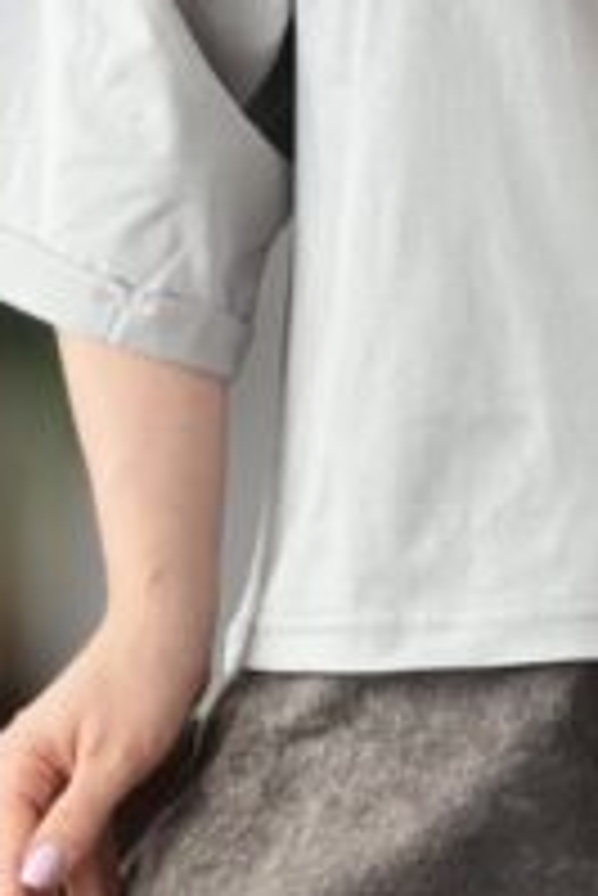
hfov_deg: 4.3
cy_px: 288
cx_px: 522
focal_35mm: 322
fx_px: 8009
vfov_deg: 6.4
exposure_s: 1/100
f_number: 2.8
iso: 200
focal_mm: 9
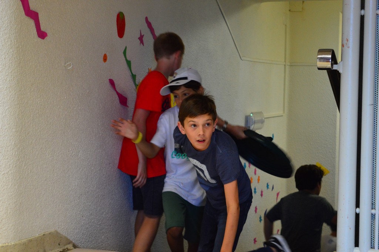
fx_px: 789
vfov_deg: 18.2
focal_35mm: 75
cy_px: 126
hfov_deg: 27.0
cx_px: 190
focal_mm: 50
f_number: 5.6
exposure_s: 1/40
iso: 1600
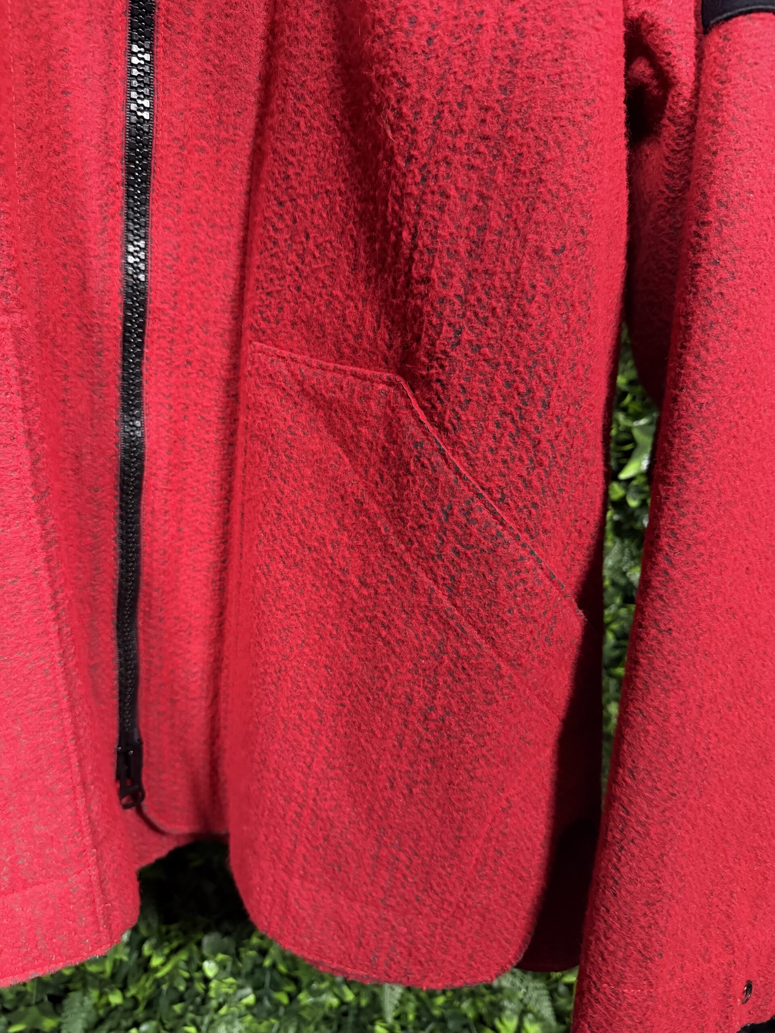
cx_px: 388
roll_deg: -4.4
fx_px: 716
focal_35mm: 24
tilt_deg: -12.6
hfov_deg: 56.8
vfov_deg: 71.6
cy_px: 516
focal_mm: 6.76
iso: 1000
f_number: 1.78
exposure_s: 1/28
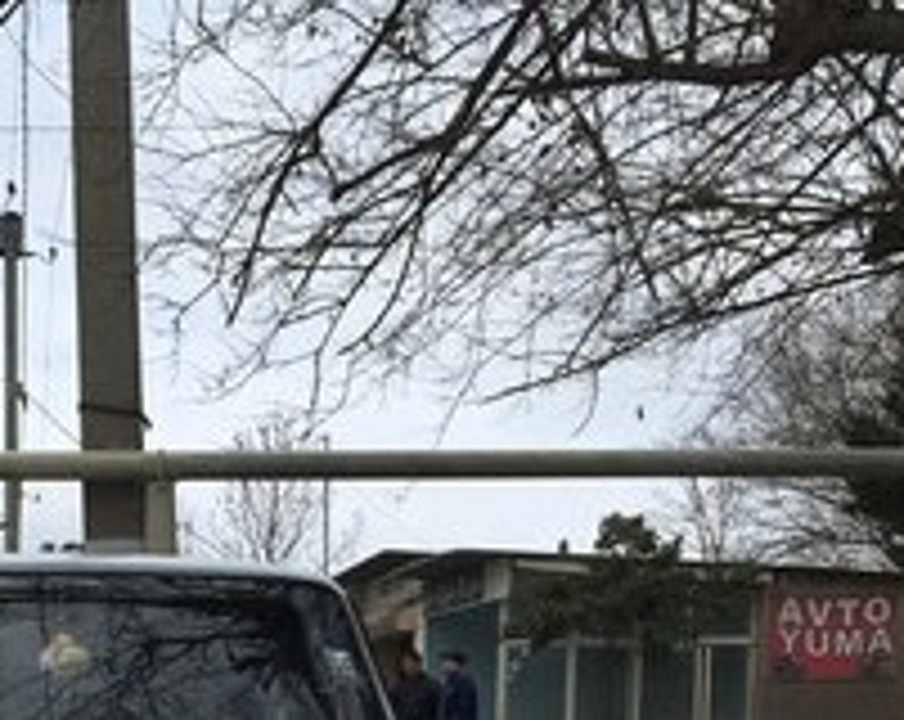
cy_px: 882
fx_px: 1869
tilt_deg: -2.3
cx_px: 180
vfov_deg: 20.3
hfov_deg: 26.7
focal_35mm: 70
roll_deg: +0.5
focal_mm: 4.15
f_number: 2.2
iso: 25
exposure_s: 1/1183
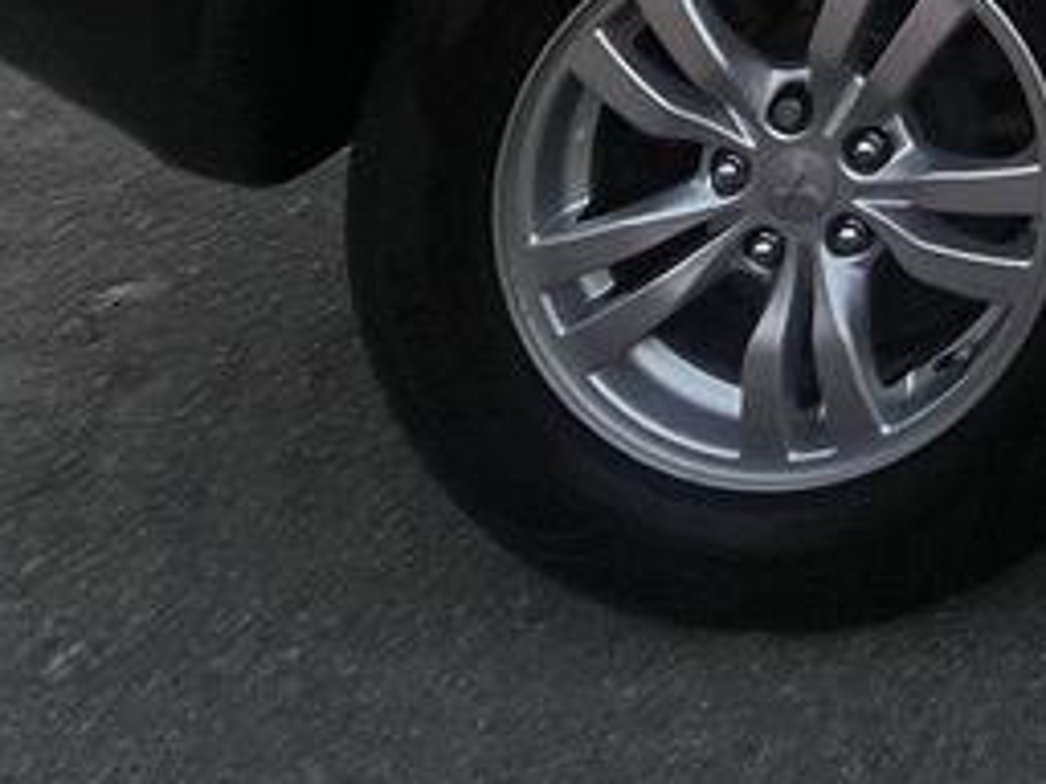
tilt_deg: +0.4
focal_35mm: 65
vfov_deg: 14.1
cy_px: -1160
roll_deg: -0.6
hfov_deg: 17.4
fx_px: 1964
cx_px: 2243
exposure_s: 1/1531
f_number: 1.8
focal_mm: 1.57
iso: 32
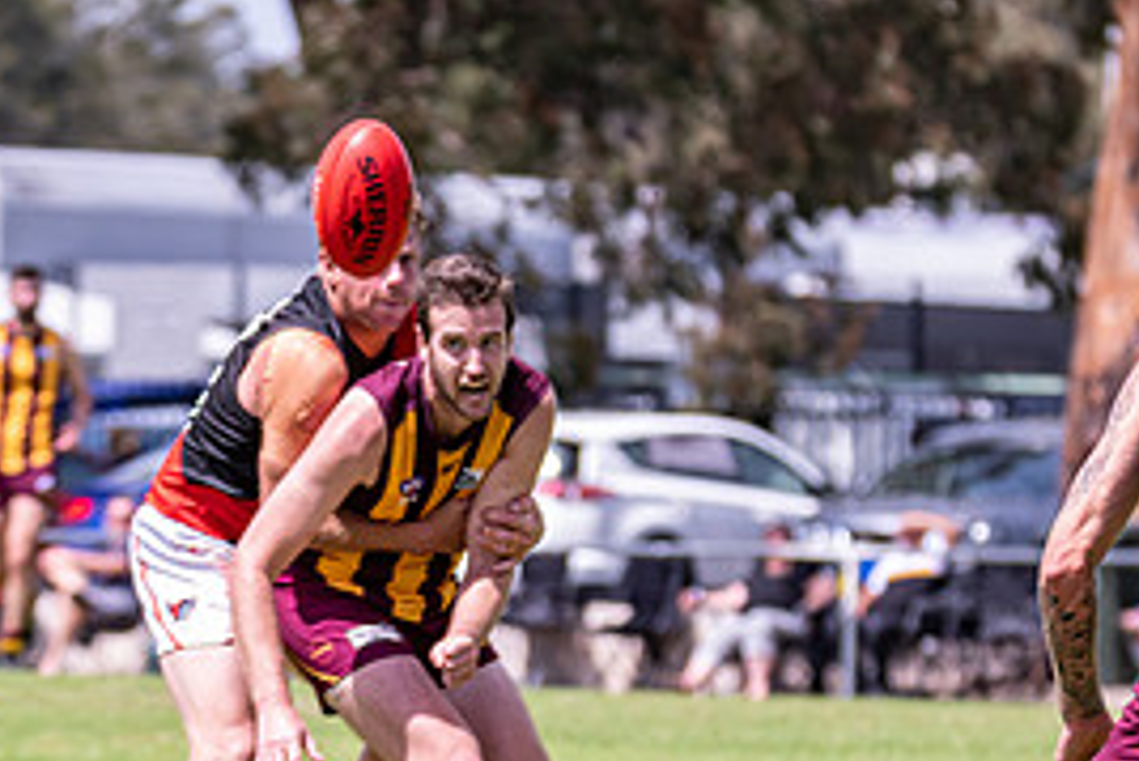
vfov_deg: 2.9
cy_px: 570
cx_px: 645
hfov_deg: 4.3
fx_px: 15036
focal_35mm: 475
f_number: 6.3
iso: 800
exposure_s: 1/3200
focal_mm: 210
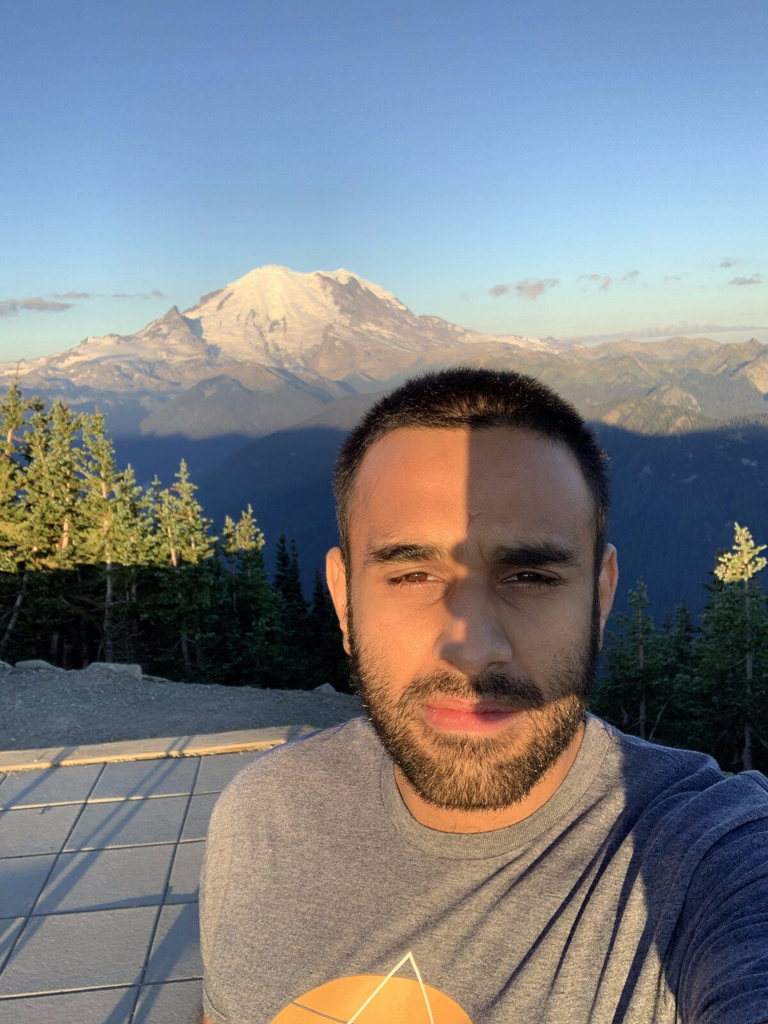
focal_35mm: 32
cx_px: 384
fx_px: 947
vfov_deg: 56.8
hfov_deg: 44.2
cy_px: 512
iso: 16
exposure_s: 1/161
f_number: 2.2
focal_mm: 2.87
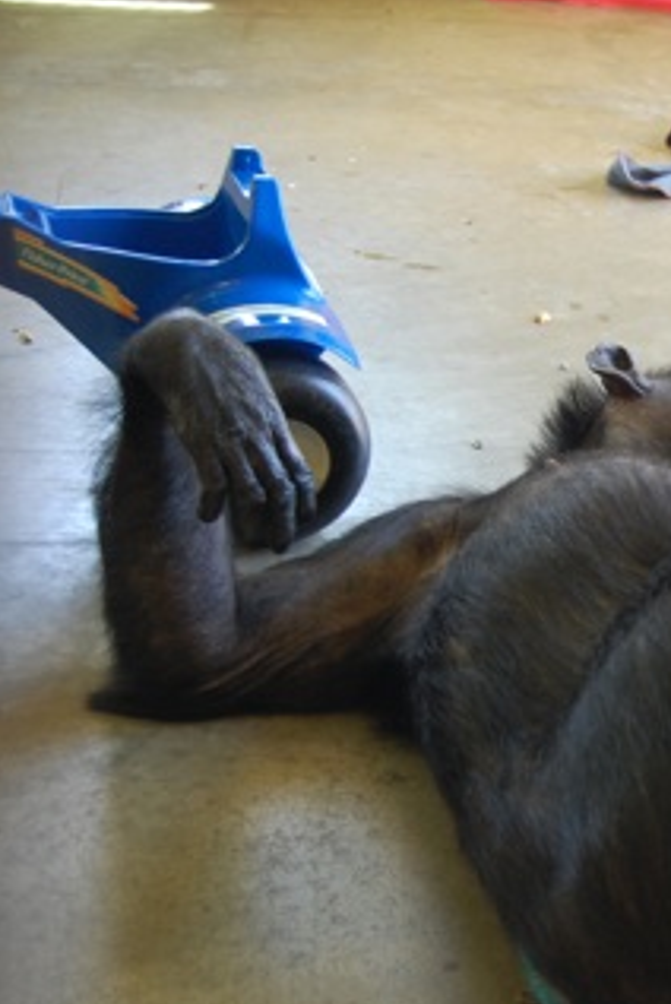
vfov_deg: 27.4
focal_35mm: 74
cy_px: 492
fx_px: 2058
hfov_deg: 18.0
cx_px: 687
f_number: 4.5
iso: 560
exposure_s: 1/30
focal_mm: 31
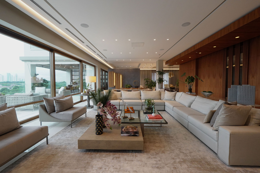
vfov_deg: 77.3
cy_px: 86
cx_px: 130
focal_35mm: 15
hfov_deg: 100.4
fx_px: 108
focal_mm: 10
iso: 800
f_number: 6.3
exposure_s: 1/40
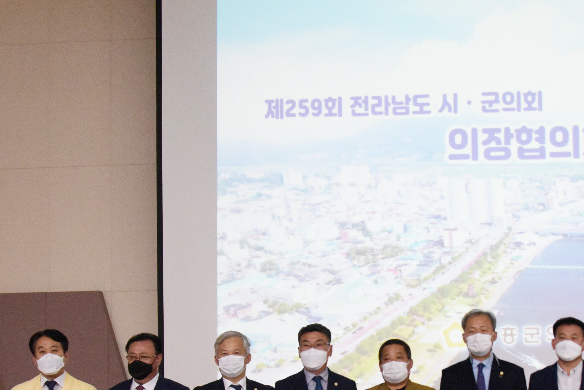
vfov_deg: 18.0
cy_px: 393
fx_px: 1201
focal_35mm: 74
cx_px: 475
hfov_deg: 26.8
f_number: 4
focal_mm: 32
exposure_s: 1/500
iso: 3200
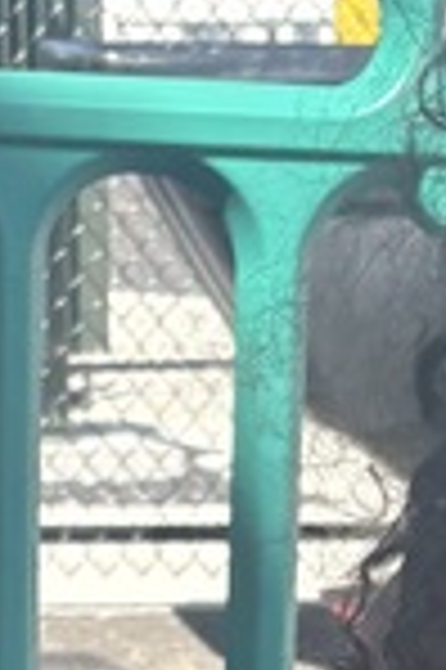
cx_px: 315
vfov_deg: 10.4
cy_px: 1223
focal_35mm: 186
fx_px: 3464
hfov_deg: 7.4
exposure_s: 1/1081
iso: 50
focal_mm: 5.96
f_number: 1.6
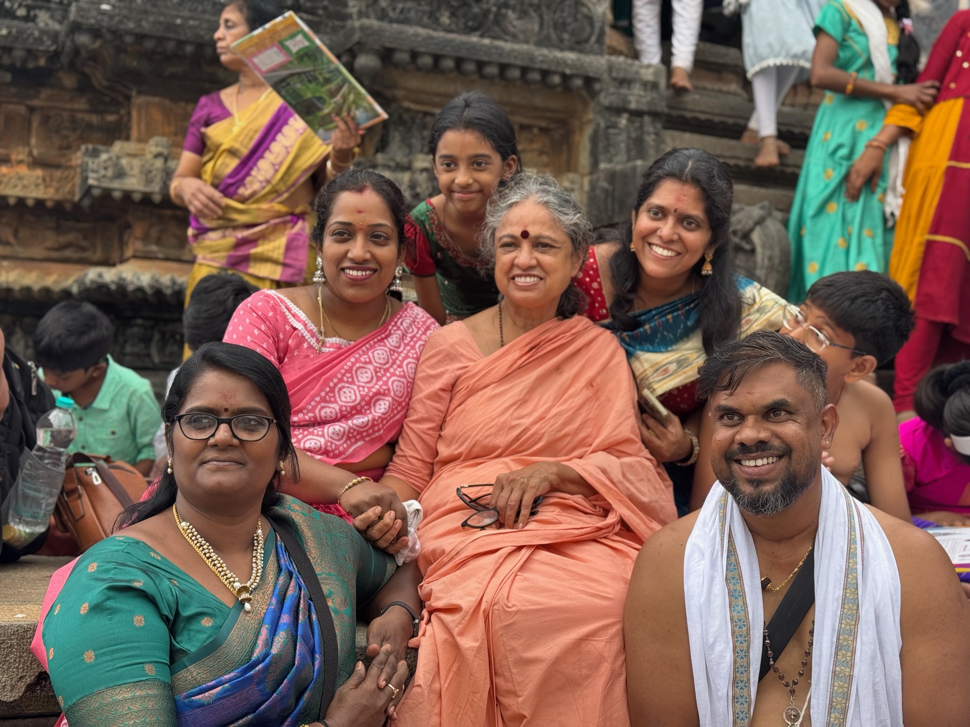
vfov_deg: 30.3
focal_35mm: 48
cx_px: 485
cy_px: 364
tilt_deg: +2.6
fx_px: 1345
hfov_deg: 39.7
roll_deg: -3.1
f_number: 1.78
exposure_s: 1/377
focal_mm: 6.76
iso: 64
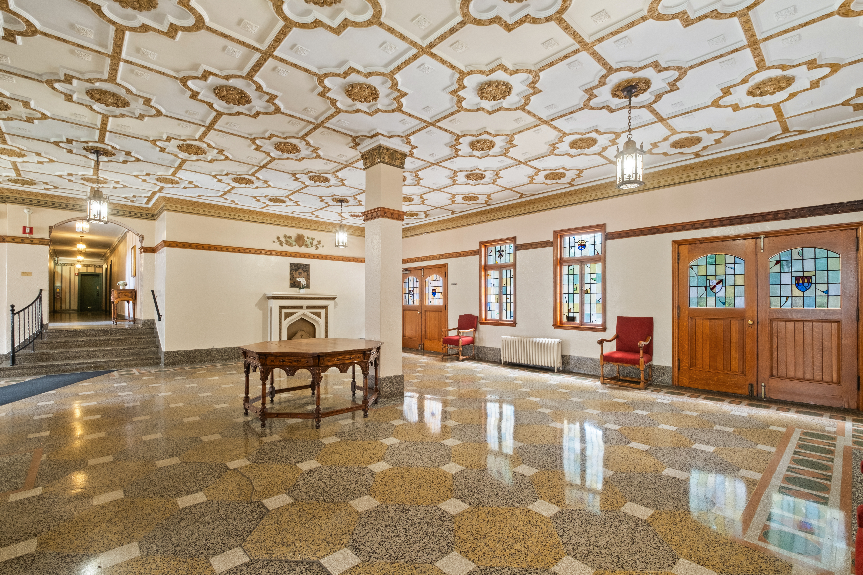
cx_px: 432
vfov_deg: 77.3
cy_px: 288
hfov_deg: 100.4
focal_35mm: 15
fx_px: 360
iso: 320
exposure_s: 5
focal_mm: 10
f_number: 9
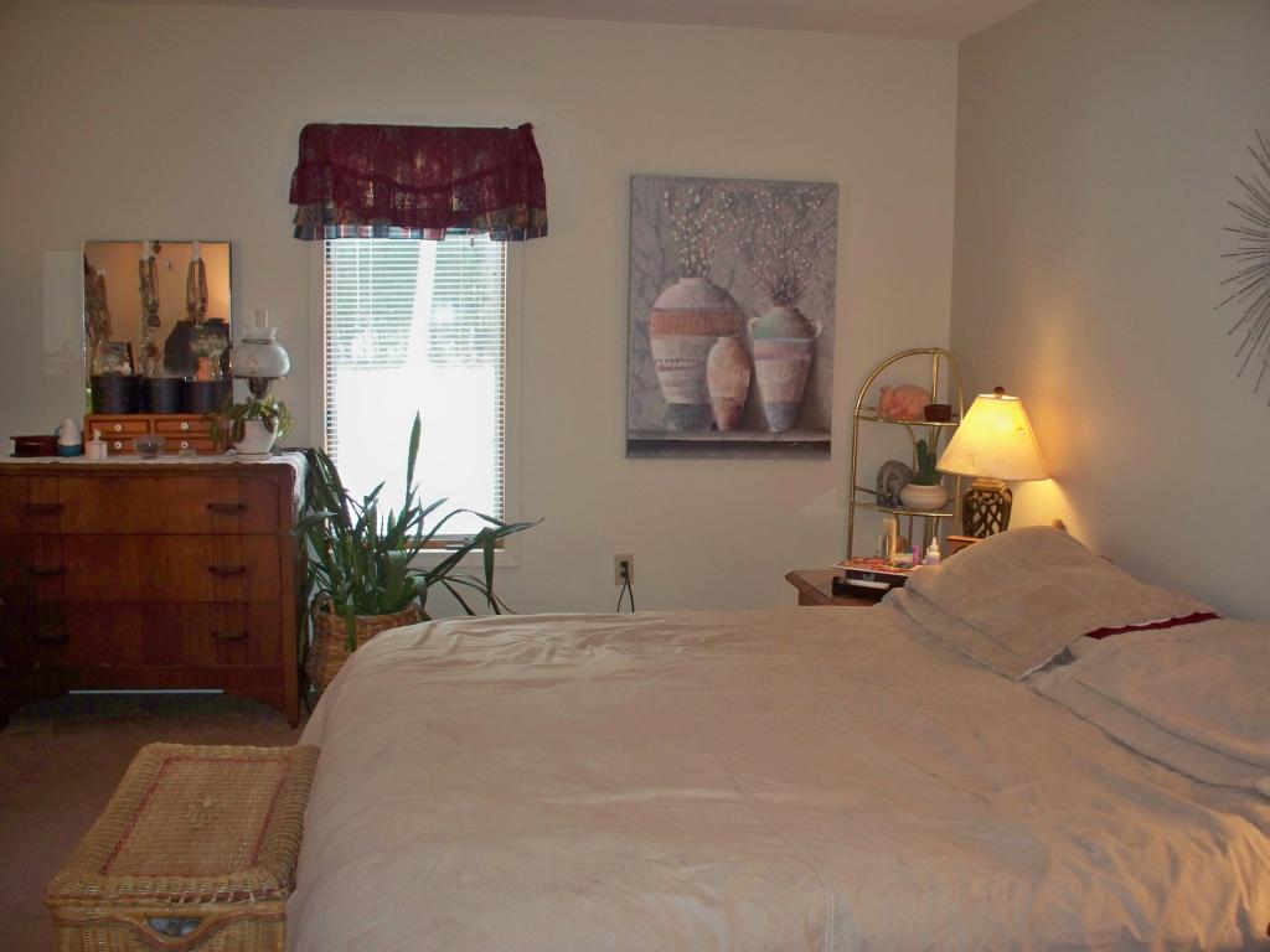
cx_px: 635
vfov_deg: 40.7
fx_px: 1284
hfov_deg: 52.6
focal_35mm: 35
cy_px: 476
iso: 200
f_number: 2.8
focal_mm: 7.54
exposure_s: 1/30
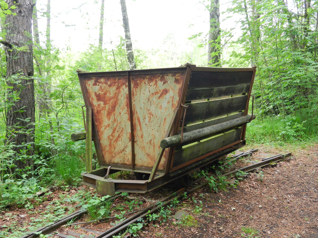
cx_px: 159
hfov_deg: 49.0
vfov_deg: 37.7
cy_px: 119
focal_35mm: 38
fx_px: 349
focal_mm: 6.9
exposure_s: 1/50
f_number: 4
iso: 160
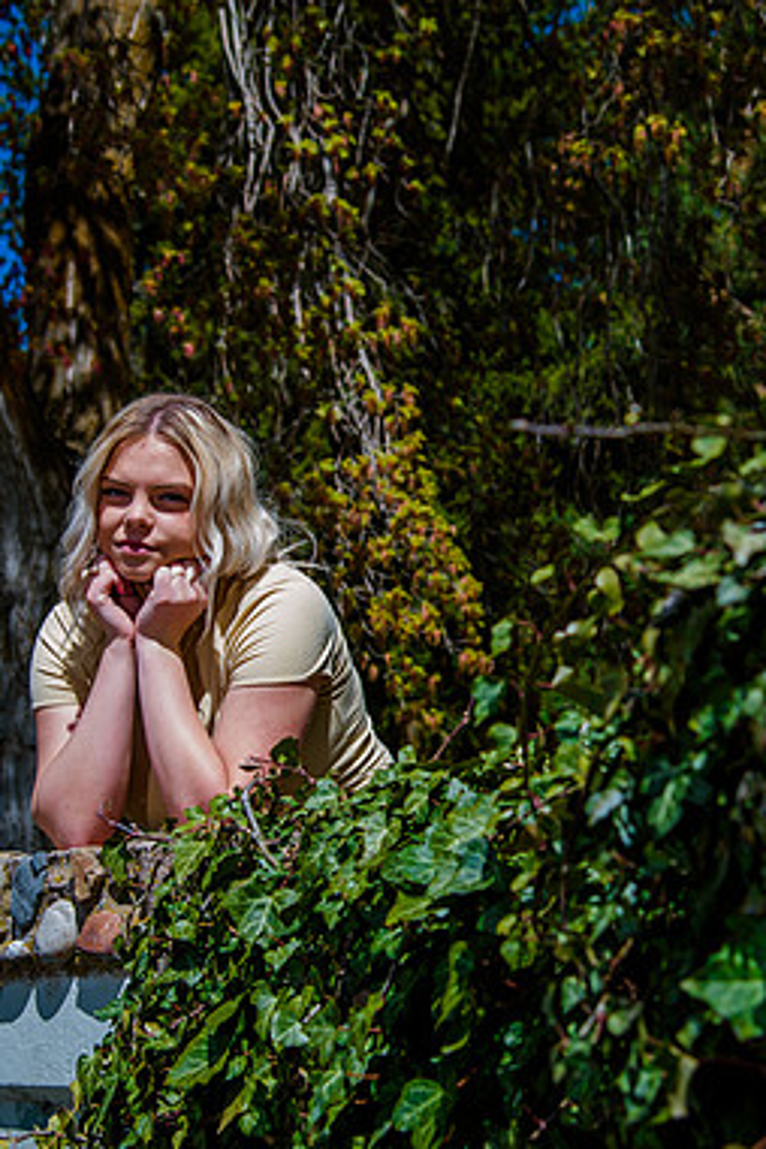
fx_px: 2138
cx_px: 486
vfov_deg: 30.1
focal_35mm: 67
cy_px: 579
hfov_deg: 20.3
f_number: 5
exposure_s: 1/400
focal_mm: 44
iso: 125
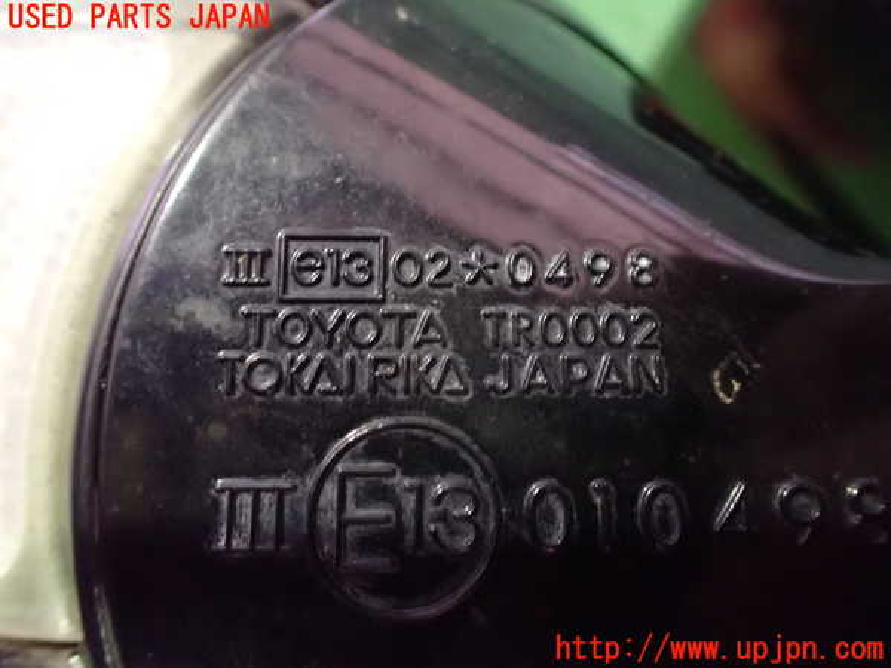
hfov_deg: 60.0
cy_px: 334
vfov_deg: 46.8
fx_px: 772
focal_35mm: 30
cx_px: 446
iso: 1600
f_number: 2.3
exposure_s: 1/25
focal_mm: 5.4
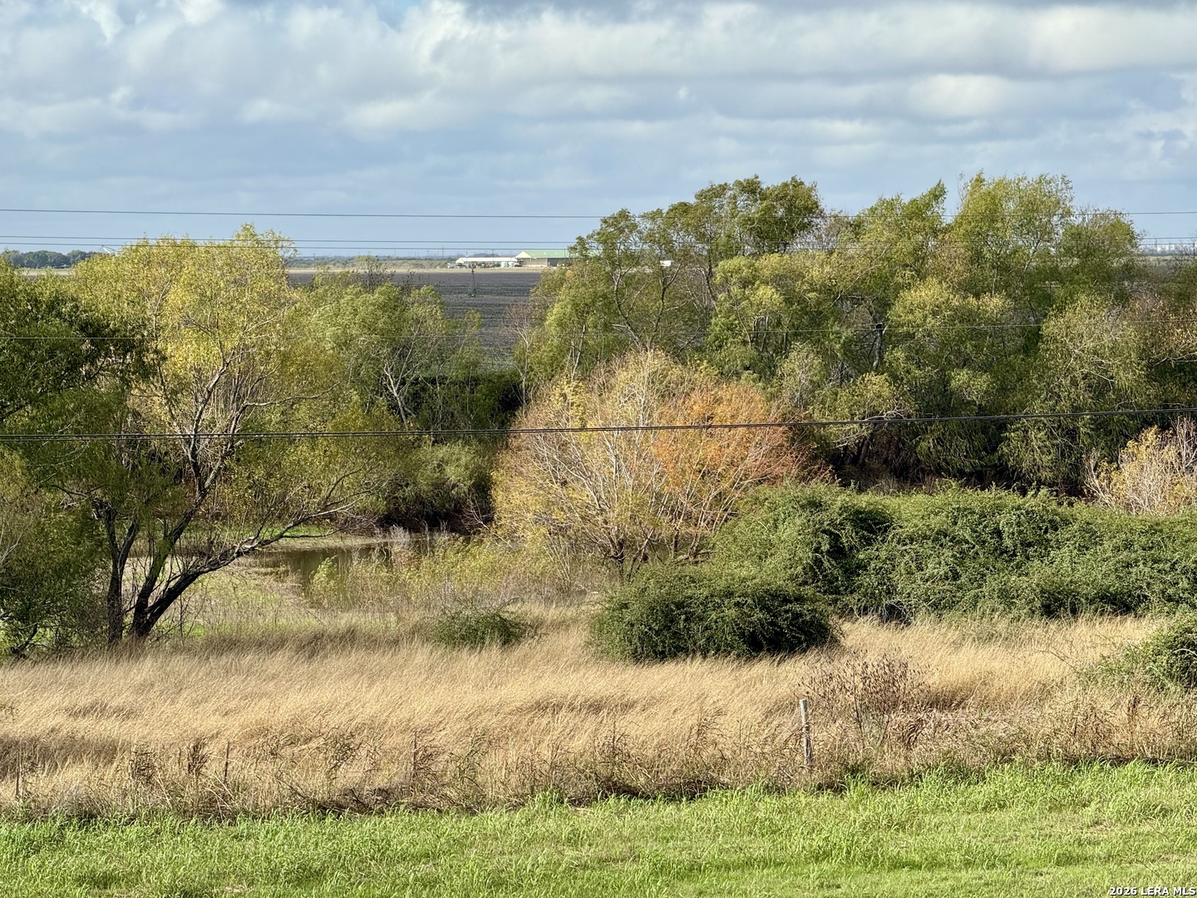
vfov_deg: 12.3
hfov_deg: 16.4
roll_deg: +0.4
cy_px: 449
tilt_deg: -3.0
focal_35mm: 120
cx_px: 598
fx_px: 4150
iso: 50
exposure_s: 1/1148
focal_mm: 15.66
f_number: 2.8
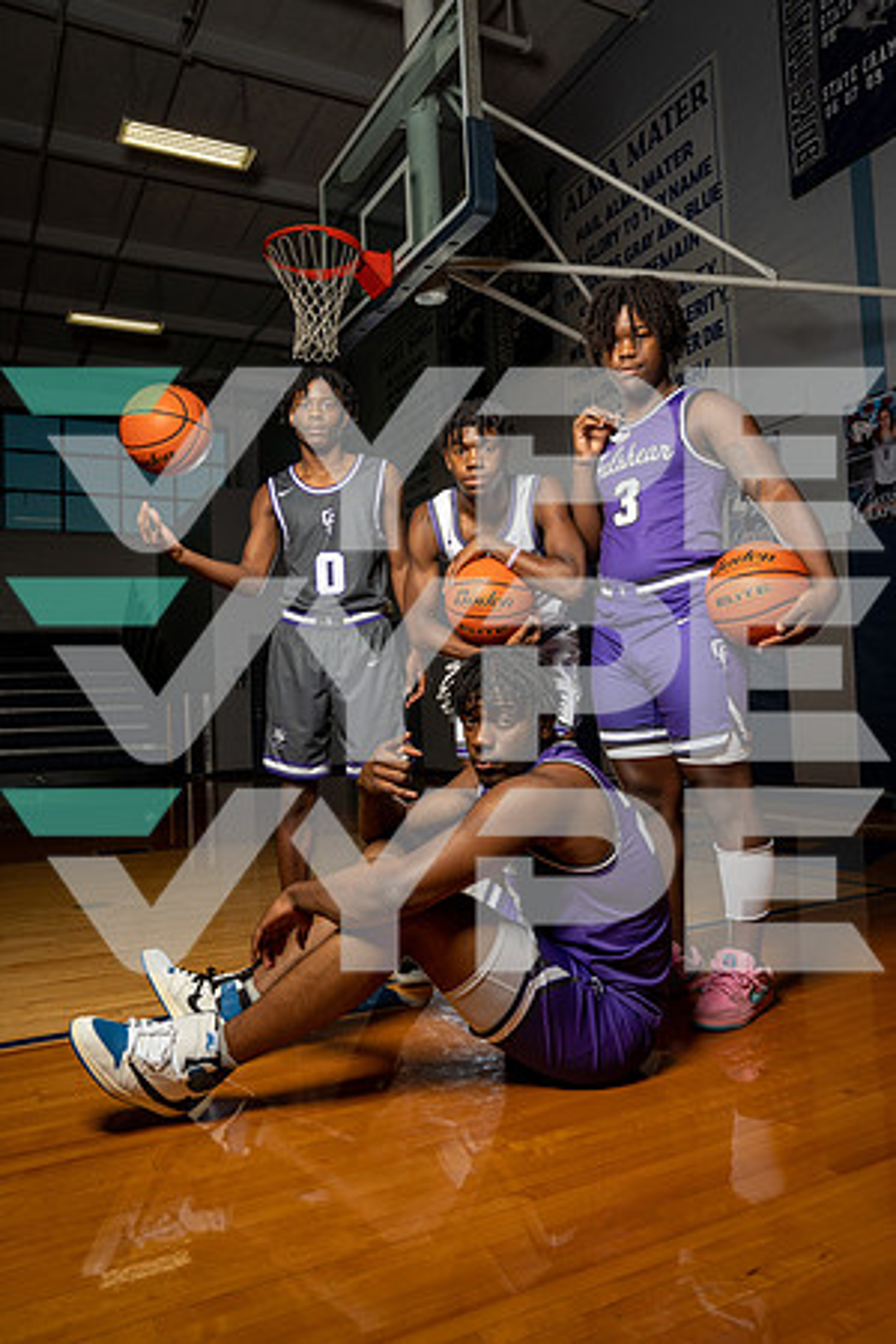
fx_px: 971
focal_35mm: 26
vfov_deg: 69.4
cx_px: 448
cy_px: 672
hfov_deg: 49.6
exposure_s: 1/200
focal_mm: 26
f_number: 8
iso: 320
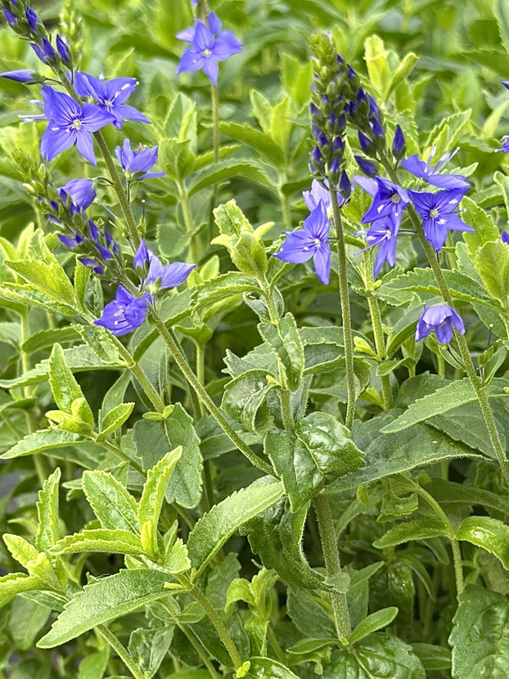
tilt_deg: -19.4
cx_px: 277
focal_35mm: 81
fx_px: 1589
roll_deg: -1.4
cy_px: 370
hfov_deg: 18.2
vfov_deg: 24.1
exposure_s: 1/1120
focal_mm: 6.86
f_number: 1.78
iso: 80
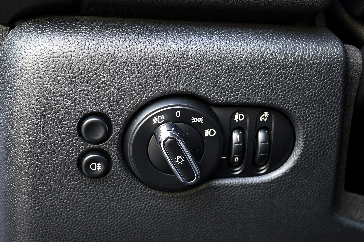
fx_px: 682
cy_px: 121
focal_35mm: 68
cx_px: 182
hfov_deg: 29.9
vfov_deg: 20.1
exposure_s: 1/25
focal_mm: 45
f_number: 5
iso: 800
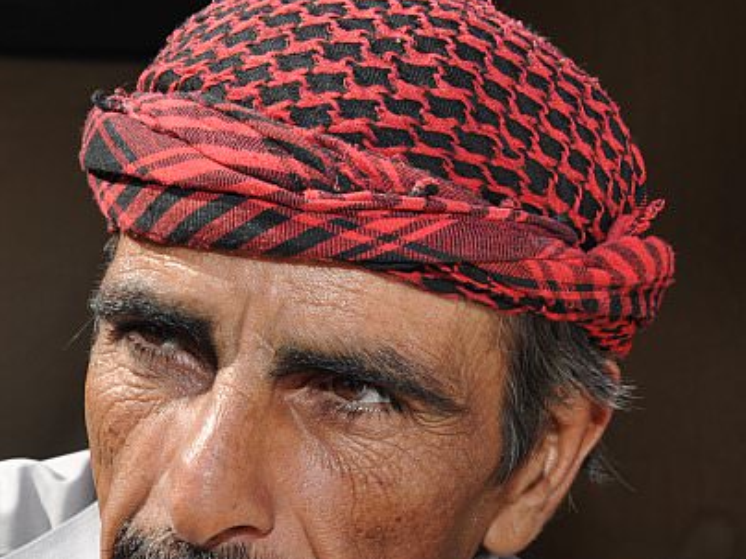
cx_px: 251
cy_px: 490
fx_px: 1940
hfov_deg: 21.7
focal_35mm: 90
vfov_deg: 16.2
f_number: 10
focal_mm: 42
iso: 200
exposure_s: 1/250
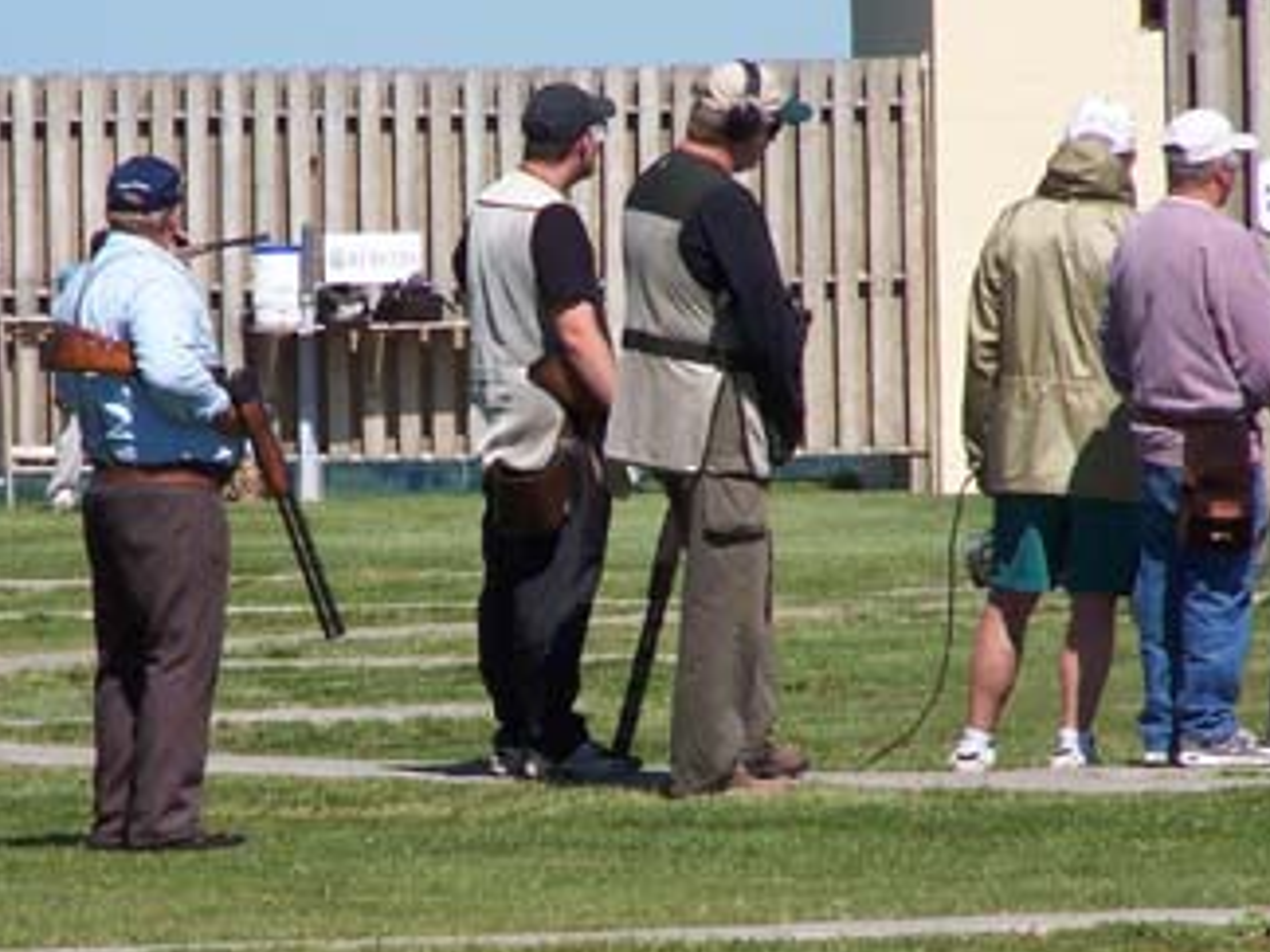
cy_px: 574
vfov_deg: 2.5
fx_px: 21536
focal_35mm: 587
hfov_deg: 3.4
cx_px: 459
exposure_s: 1/350
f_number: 7.1
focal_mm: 63
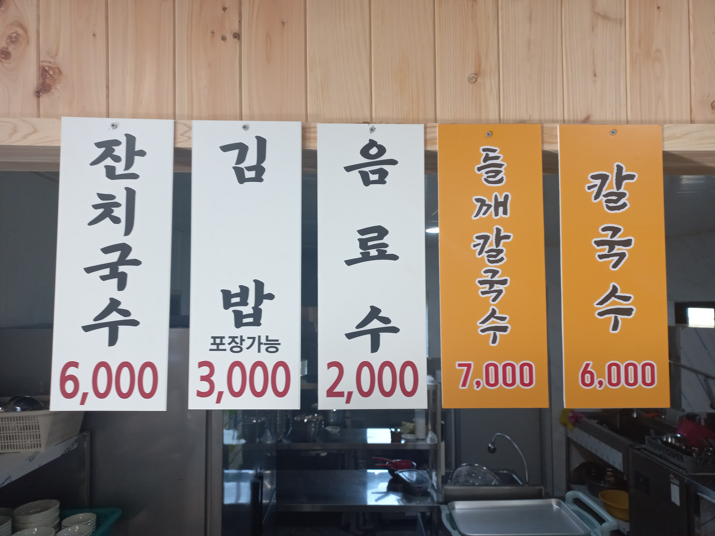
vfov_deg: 54.9
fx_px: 516
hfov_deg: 69.4
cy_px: 268
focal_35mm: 25
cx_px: 358
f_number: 1.8
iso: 100
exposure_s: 1/60
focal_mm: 4.6
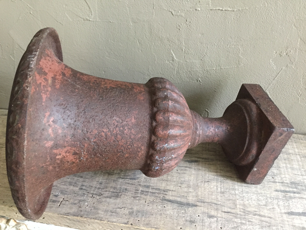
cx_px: 153
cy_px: 115
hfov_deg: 61.7
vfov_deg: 48.2
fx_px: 256
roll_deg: +4.0
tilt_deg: -34.5
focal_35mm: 29
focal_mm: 4.15
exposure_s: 1/17
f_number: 2.2
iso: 500
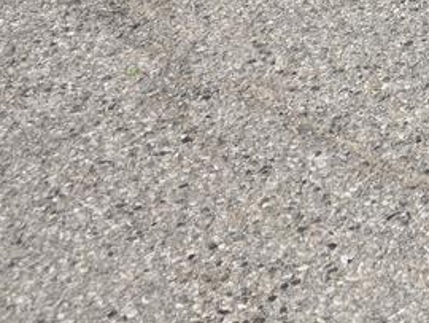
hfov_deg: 15.0
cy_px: -339
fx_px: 1352
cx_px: 834
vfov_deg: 12.0
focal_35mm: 109
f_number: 1.7
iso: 80
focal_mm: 6.3
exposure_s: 1/4333
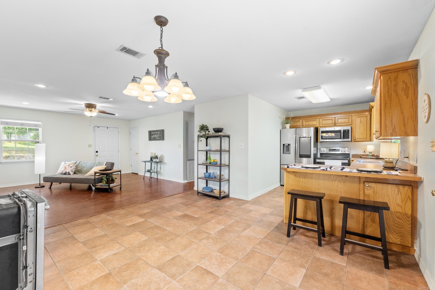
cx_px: 218
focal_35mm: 15
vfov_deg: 77.3
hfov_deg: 100.4
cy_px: 145
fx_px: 181
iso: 250
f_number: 8
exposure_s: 1/2.5
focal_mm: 10
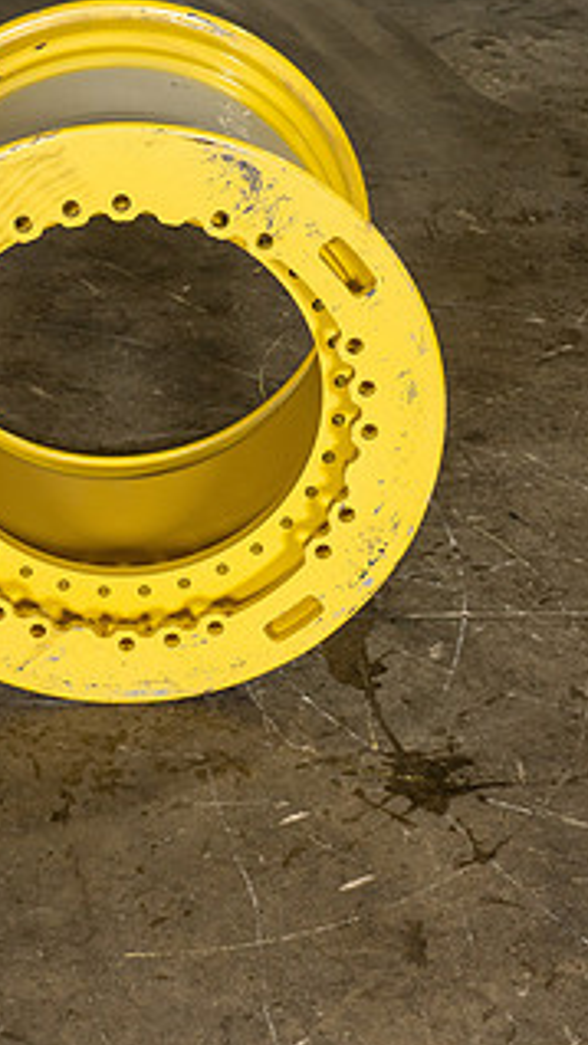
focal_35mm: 65
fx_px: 1801
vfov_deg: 32.3
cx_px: 43
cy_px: 432
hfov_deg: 18.2
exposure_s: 1/125
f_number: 5.6
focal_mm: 34
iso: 800
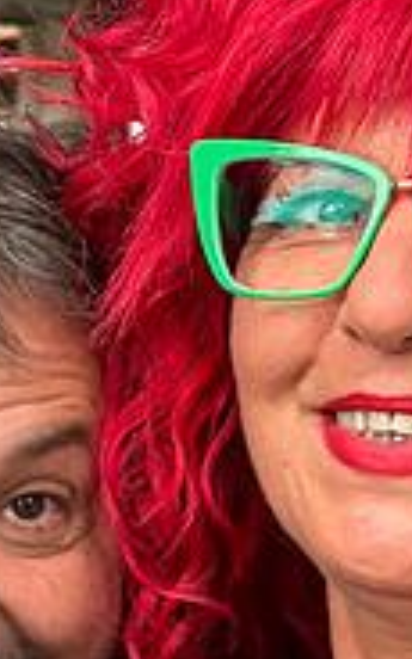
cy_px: 398
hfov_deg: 10.6
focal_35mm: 120
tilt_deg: -5.2
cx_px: -168
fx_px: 2156
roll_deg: +0.5
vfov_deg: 17.4
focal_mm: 5.7
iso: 125
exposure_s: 1/50
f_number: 1.5
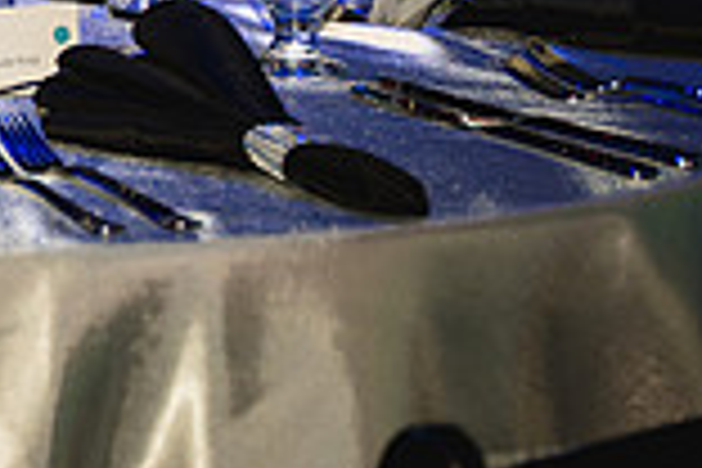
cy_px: 104
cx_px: -254
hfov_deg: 8.5
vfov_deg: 5.8
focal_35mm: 237
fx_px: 4621
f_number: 2.8
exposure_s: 1/200
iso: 2000
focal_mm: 61
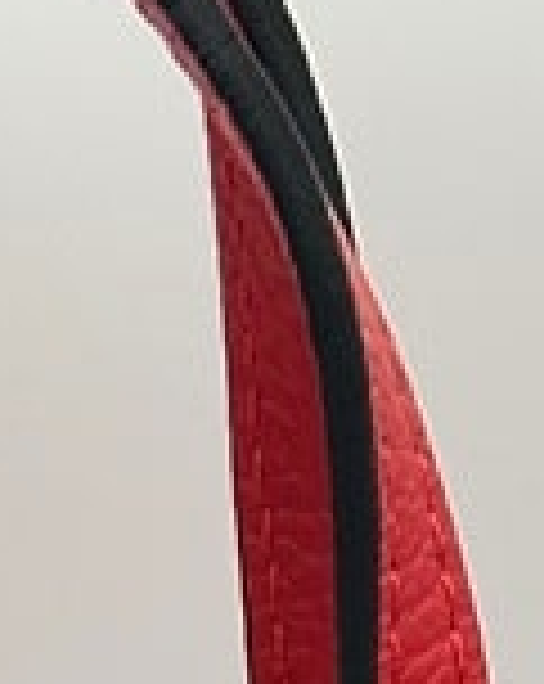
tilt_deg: -34.7
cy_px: 2110
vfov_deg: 5.8
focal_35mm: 309
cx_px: -355
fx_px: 6238
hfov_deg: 4.9
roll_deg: -1.2
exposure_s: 1/681
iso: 64
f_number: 1.78
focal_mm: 6.86
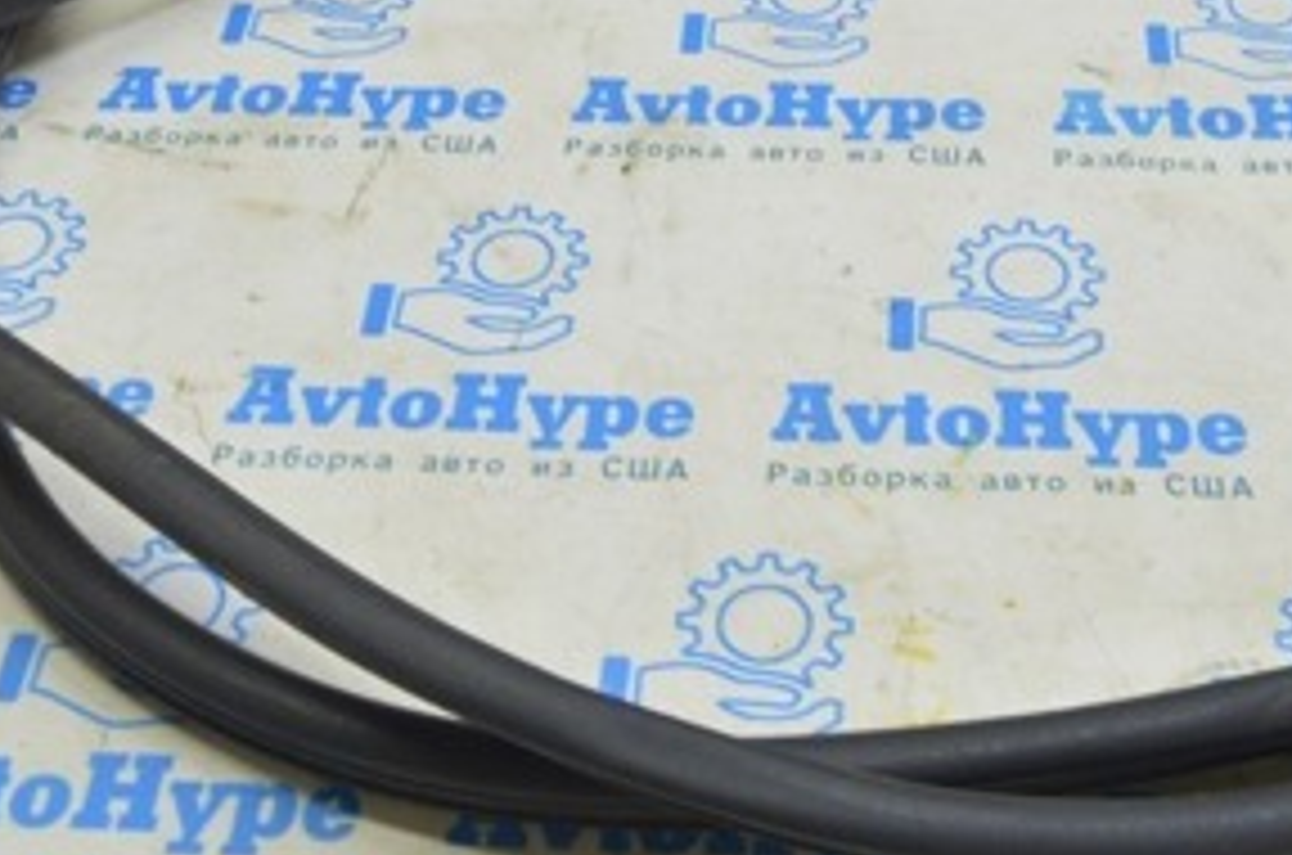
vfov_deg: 19.8
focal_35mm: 67
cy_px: 88
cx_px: 738
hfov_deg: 30.1
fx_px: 2399
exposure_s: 1/20
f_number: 5.6
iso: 400
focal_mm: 20
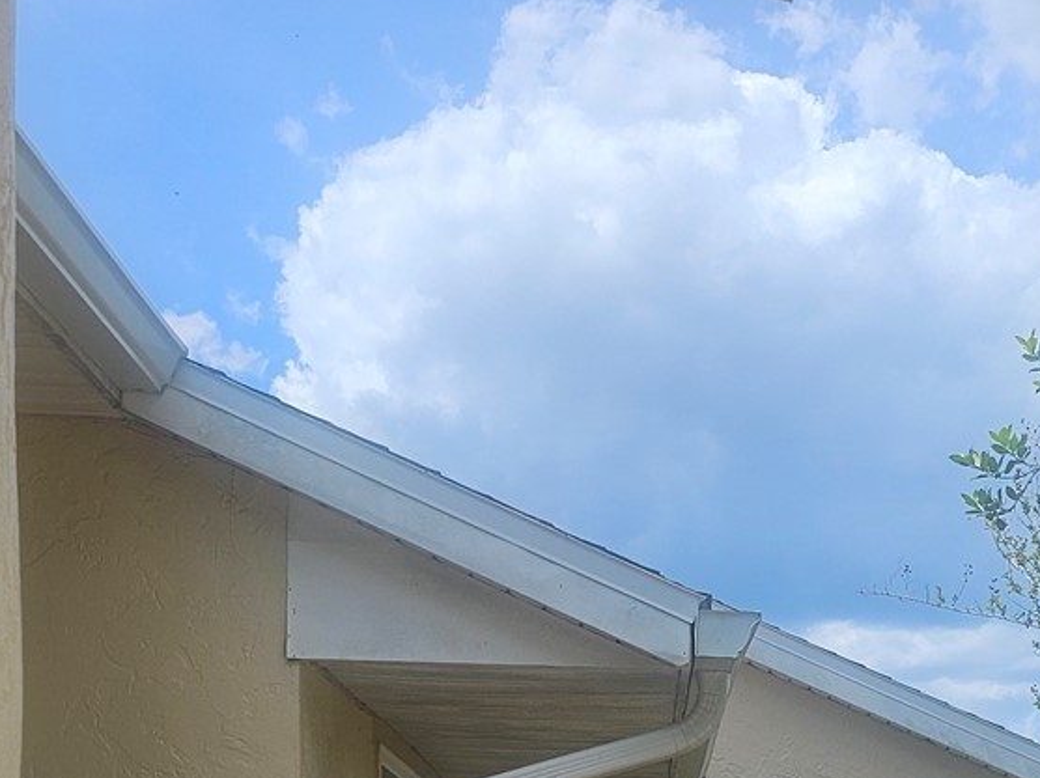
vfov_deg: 19.2
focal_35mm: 69
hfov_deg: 27.9
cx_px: 734
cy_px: 1090
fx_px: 2072
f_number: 1.8
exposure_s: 1/3521
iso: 50
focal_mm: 5
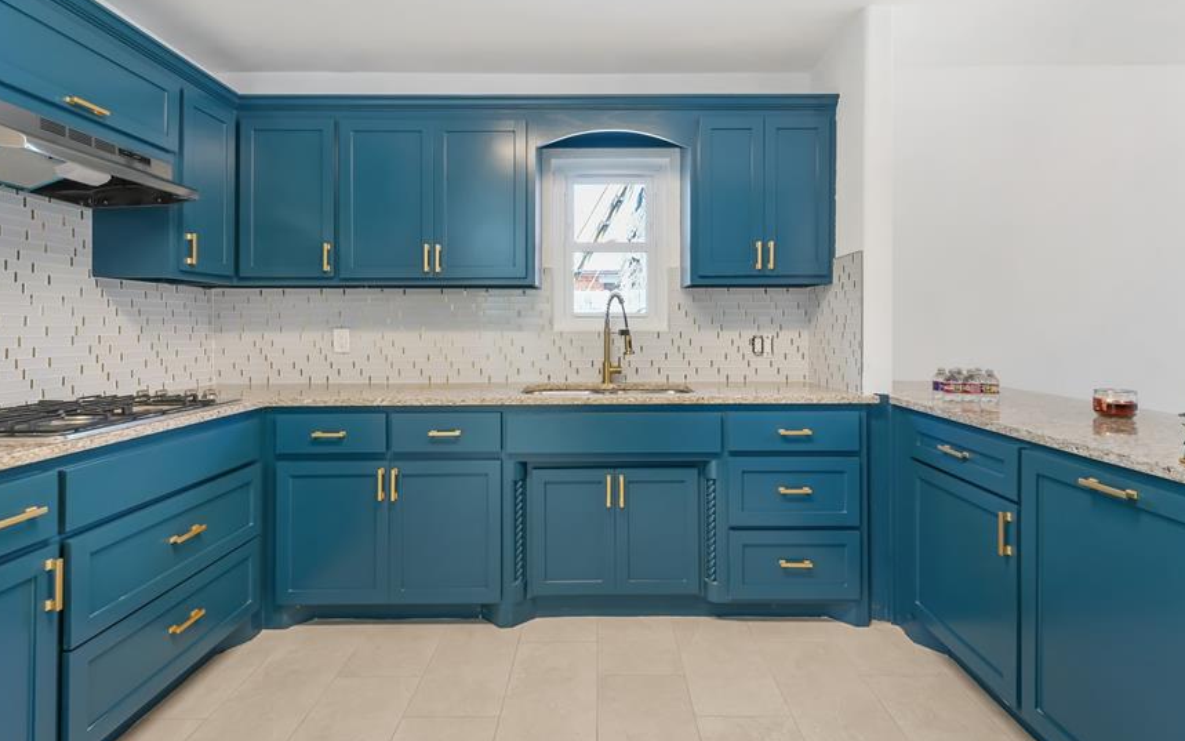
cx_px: 604
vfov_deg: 67.7
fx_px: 549
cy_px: 320
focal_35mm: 17
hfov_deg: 94.3
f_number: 9
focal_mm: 14
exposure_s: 1/5
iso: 500
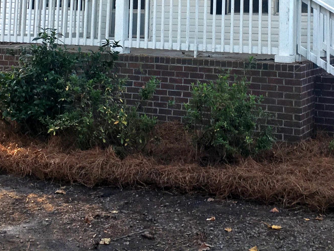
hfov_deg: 29.3
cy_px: -33
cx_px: 192
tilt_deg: +4.4
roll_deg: -1.9
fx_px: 637
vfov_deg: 21.0
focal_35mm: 66
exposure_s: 1/120
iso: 25
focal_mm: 4.15
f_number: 2.2
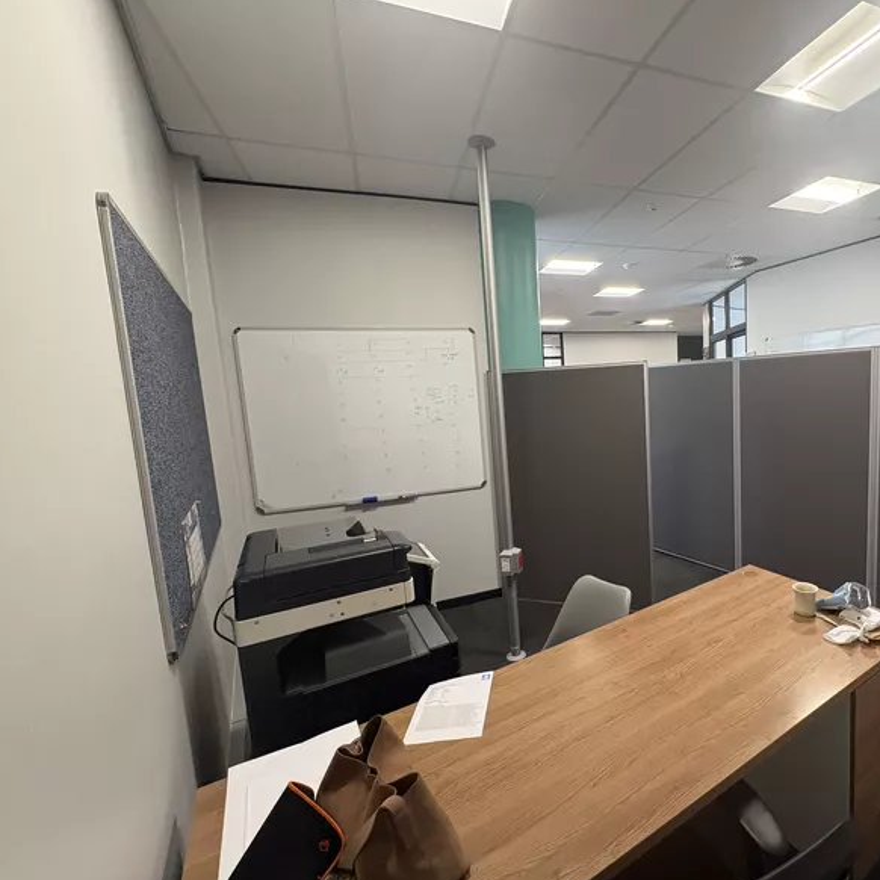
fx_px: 489
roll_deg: +3.1
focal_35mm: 17
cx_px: 591
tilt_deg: -6.8
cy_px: 448
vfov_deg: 84.0
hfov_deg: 81.0
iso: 320
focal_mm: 2.22
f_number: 2.2
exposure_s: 1/100
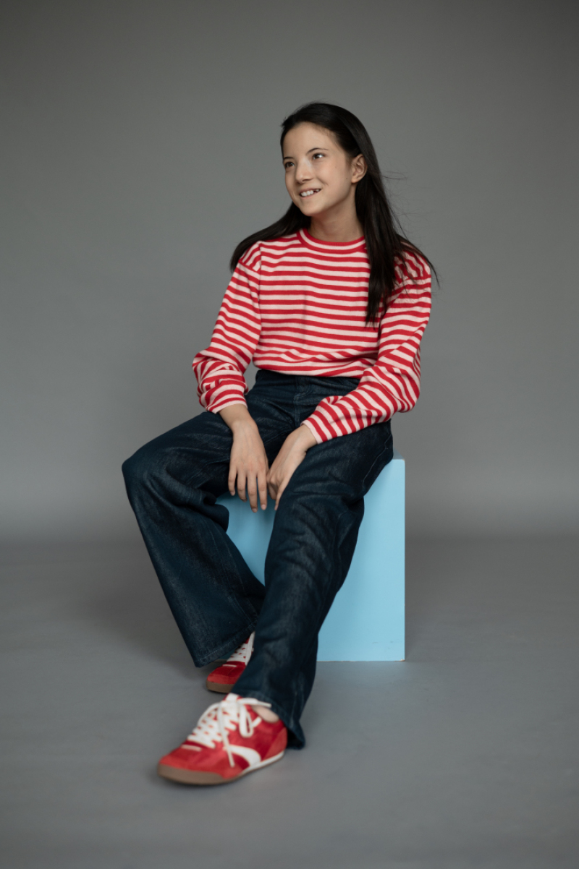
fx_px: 1208
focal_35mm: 50
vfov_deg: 39.6
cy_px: 434
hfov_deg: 27.0
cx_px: 290
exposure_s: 1/800
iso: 400
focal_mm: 50
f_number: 2.2
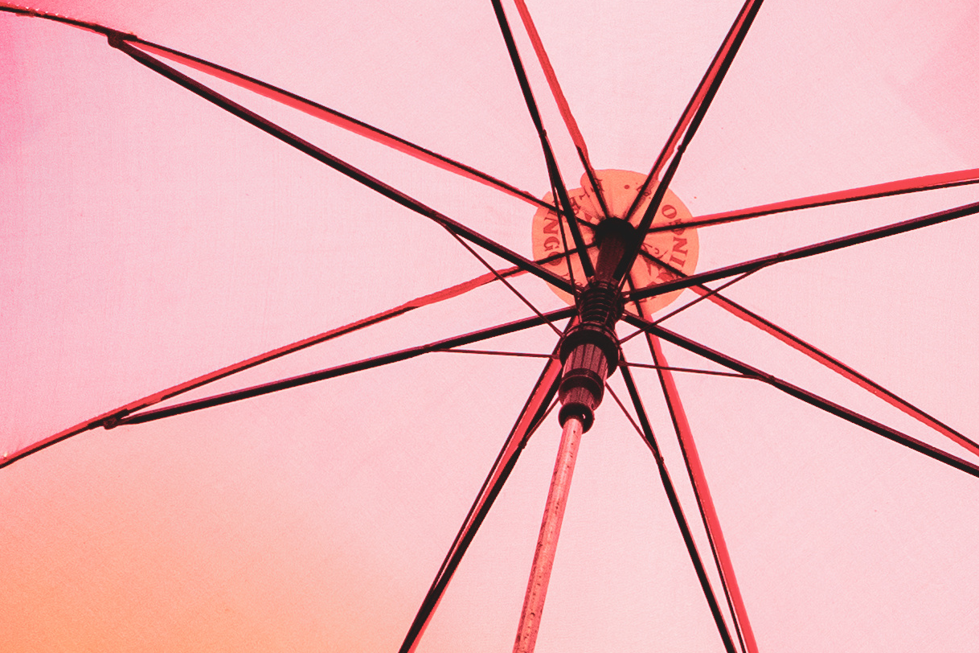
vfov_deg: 5.0
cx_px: 1840
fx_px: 7369
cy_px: 1206
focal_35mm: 271
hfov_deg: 7.4
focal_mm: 55
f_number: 6.3
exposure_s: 1/2000
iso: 250
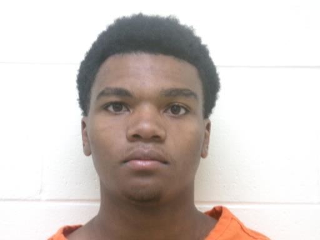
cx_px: 160
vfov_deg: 15.2
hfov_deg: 20.2
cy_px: 120
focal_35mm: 97
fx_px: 897
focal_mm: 17.5
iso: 800
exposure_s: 1/18
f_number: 5.2
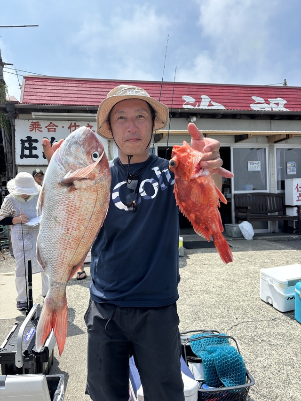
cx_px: 150
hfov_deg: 53.0
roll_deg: +1.4
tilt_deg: +0.4
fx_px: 302
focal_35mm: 26
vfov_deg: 67.3
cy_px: 200
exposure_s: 1/2513
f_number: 1.6
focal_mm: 5.96
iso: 50
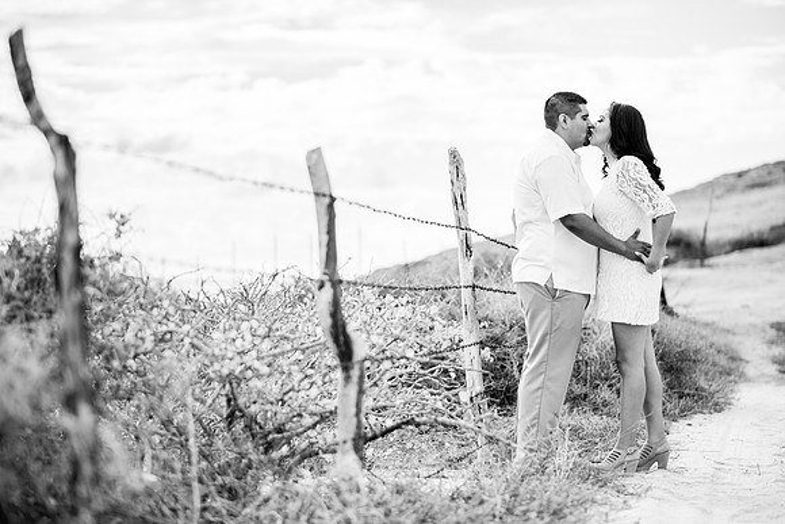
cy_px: 262
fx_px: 1854
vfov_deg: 16.1
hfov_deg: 23.9
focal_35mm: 85
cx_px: 392
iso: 250
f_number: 2.2
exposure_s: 1/6400
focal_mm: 85
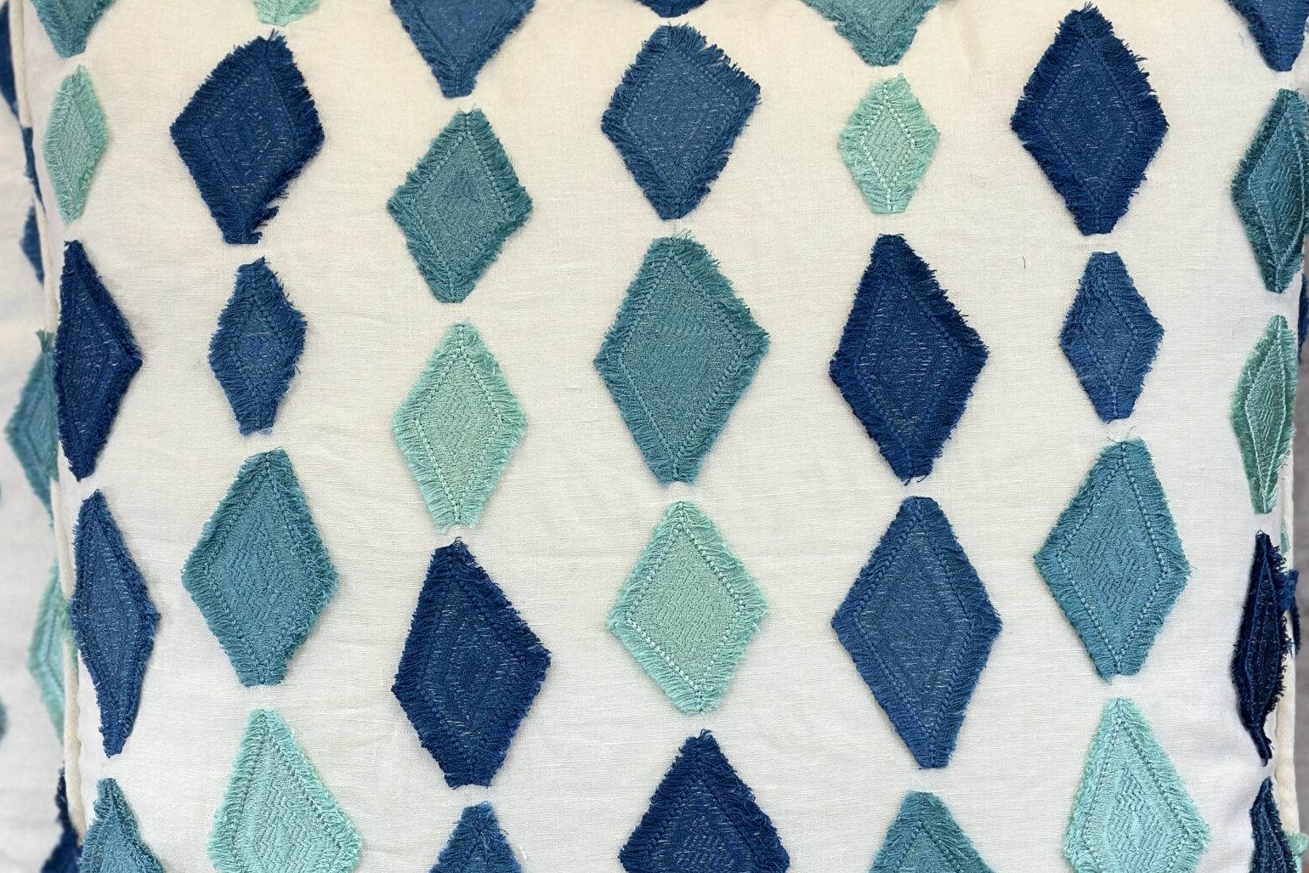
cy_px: 573
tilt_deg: -15.2
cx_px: 595
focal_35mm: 83
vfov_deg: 16.4
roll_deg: +1.5
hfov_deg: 24.5
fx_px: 3018
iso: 80
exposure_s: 1/200
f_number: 1.78
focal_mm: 6.86
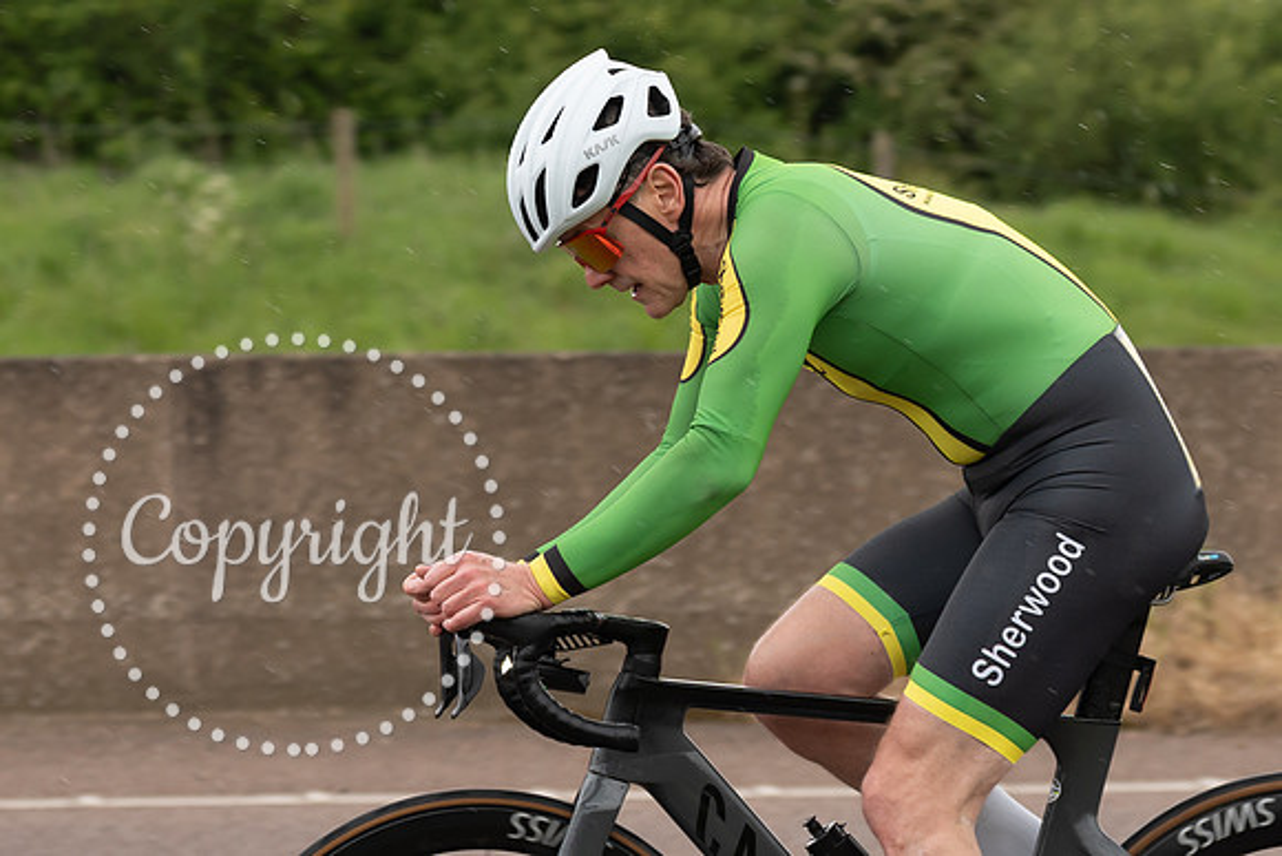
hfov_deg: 11.6
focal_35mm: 177
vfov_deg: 7.8
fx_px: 6307
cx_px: 553
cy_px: 295
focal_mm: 70
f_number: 3.5
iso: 500
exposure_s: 1/1000
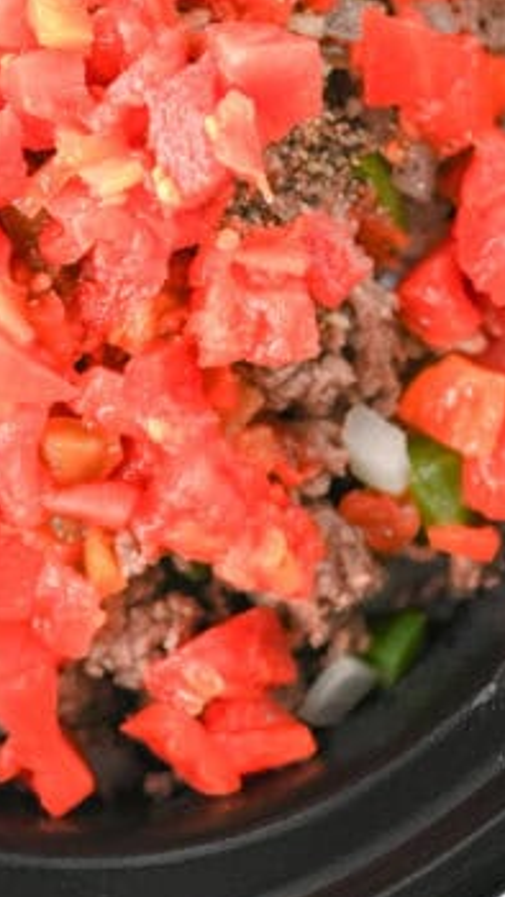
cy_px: 74
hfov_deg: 7.9
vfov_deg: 13.9
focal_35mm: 153
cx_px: 155
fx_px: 3640
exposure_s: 1/100
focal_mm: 50
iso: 900
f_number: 4
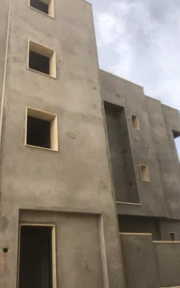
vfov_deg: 59.6
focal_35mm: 32
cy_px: 142
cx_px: 70
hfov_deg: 39.2
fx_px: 251
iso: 20
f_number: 1.8
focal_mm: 4
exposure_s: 1/495
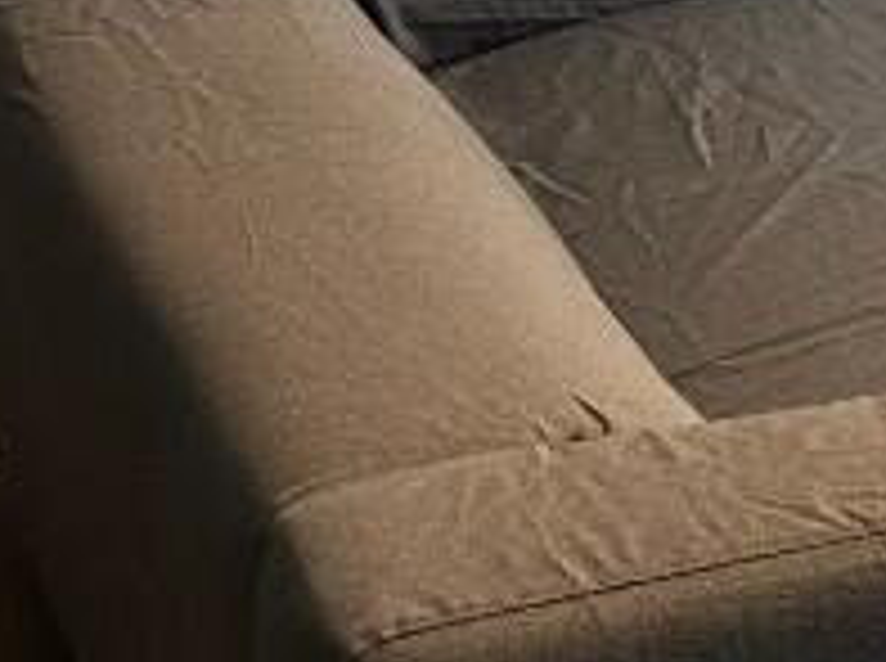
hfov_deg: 12.0
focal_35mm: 125
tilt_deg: -19.8
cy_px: 162
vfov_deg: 11.8
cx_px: 2253
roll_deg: -3.9
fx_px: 3194
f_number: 1.78
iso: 160
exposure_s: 1/100
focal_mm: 6.86
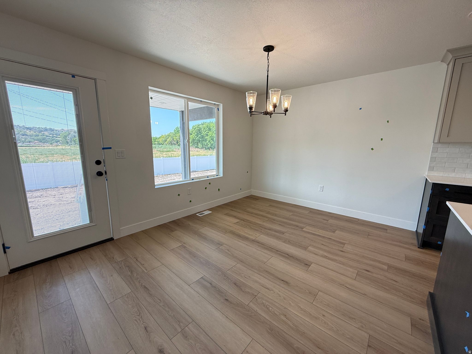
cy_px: 177
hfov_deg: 102.1
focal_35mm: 14
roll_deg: -0.3
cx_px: 236
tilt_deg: -9.9
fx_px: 191
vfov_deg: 85.7
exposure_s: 1/198
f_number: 2.2
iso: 64
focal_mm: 2.22
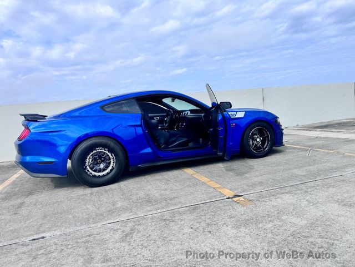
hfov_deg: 71.6
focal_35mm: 24
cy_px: 134
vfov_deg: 56.8
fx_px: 246
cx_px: 178
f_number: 1.78
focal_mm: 6.76
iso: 80
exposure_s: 1/5348
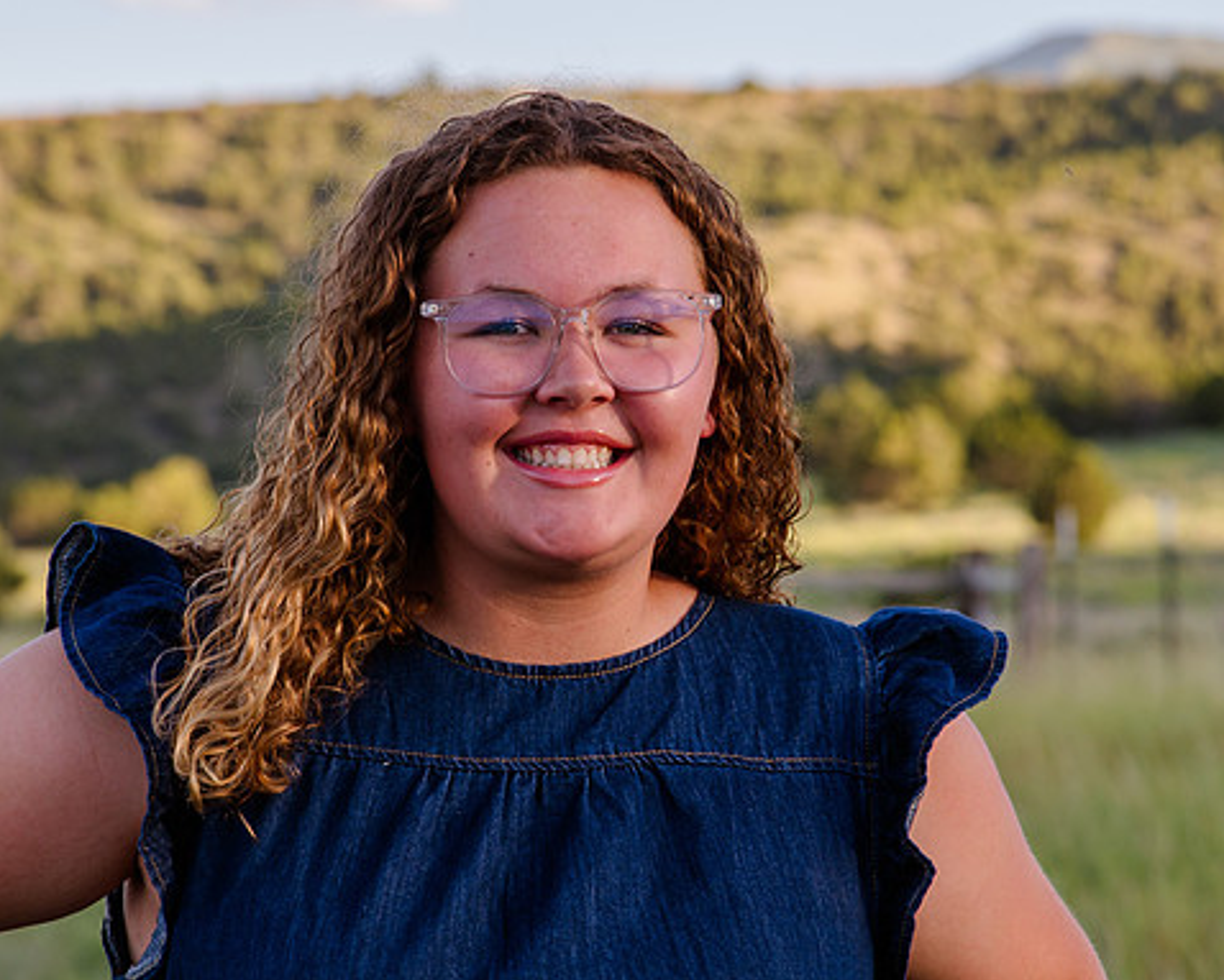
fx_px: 7358
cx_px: 600
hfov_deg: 9.5
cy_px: 515
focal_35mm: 203
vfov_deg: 7.6
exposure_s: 1/160
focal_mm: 120
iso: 160
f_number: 8
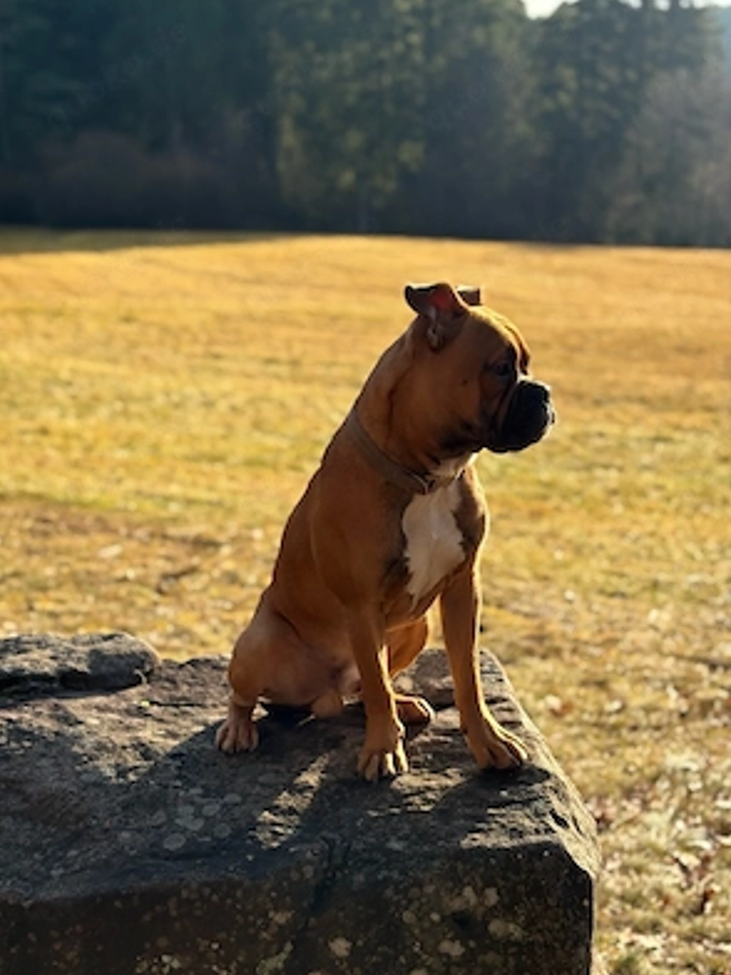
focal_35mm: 53
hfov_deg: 27.5
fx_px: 1492
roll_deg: +1.4
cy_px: 490
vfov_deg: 36.2
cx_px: 361
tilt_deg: -14.6
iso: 50
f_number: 1.6
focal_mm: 5.96
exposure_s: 1/1136
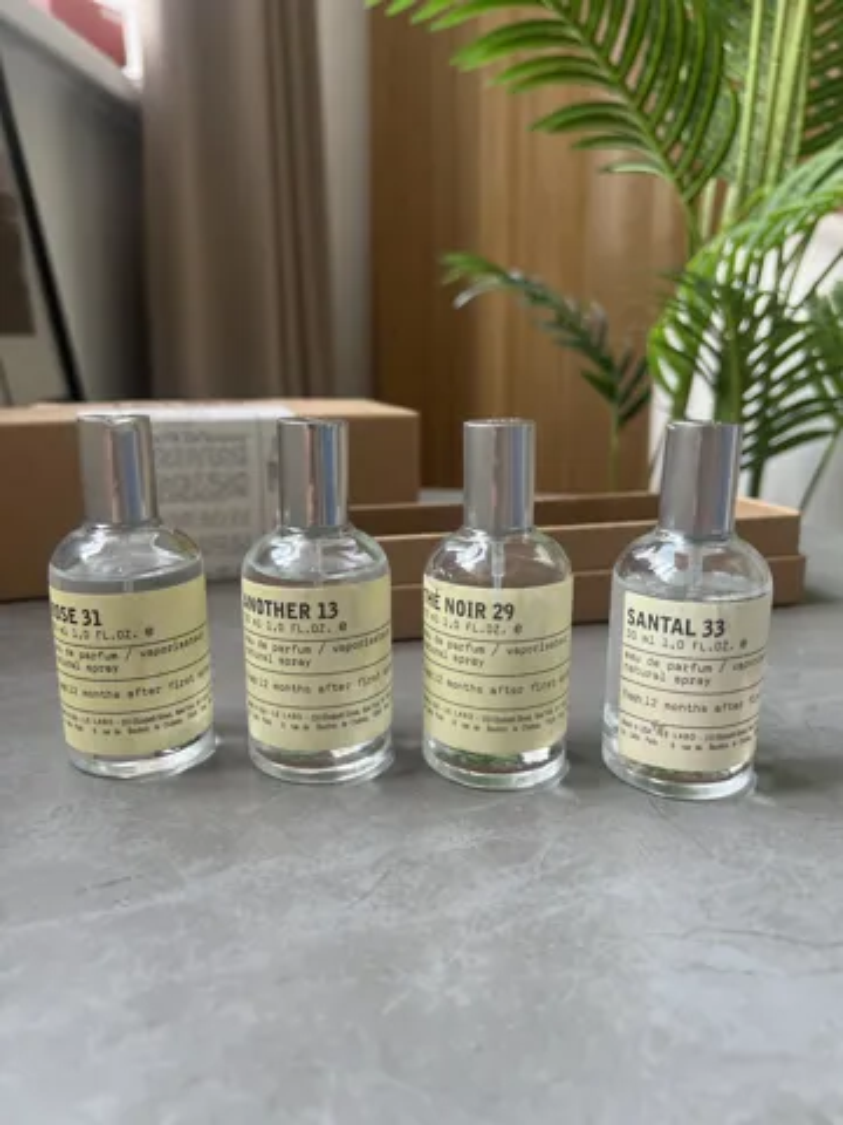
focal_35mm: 26
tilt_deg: -13.3
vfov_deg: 67.3
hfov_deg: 53.1
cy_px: 562
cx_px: 422
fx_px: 844
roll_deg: +0.9
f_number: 1.5
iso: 80
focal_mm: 5.7
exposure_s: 1/121
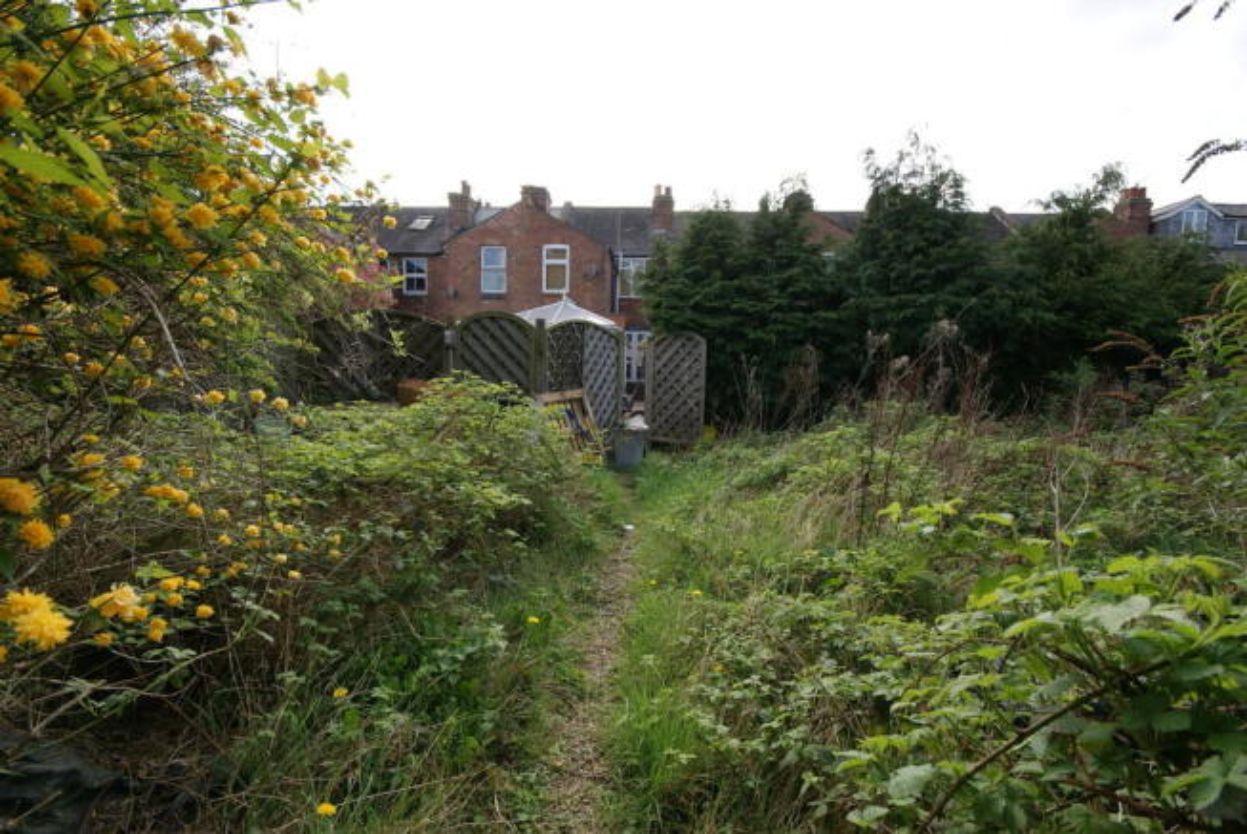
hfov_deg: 100.3
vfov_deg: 77.5
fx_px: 520
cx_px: 624
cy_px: 417
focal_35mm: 15
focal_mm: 10
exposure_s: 1/80
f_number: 9
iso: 100
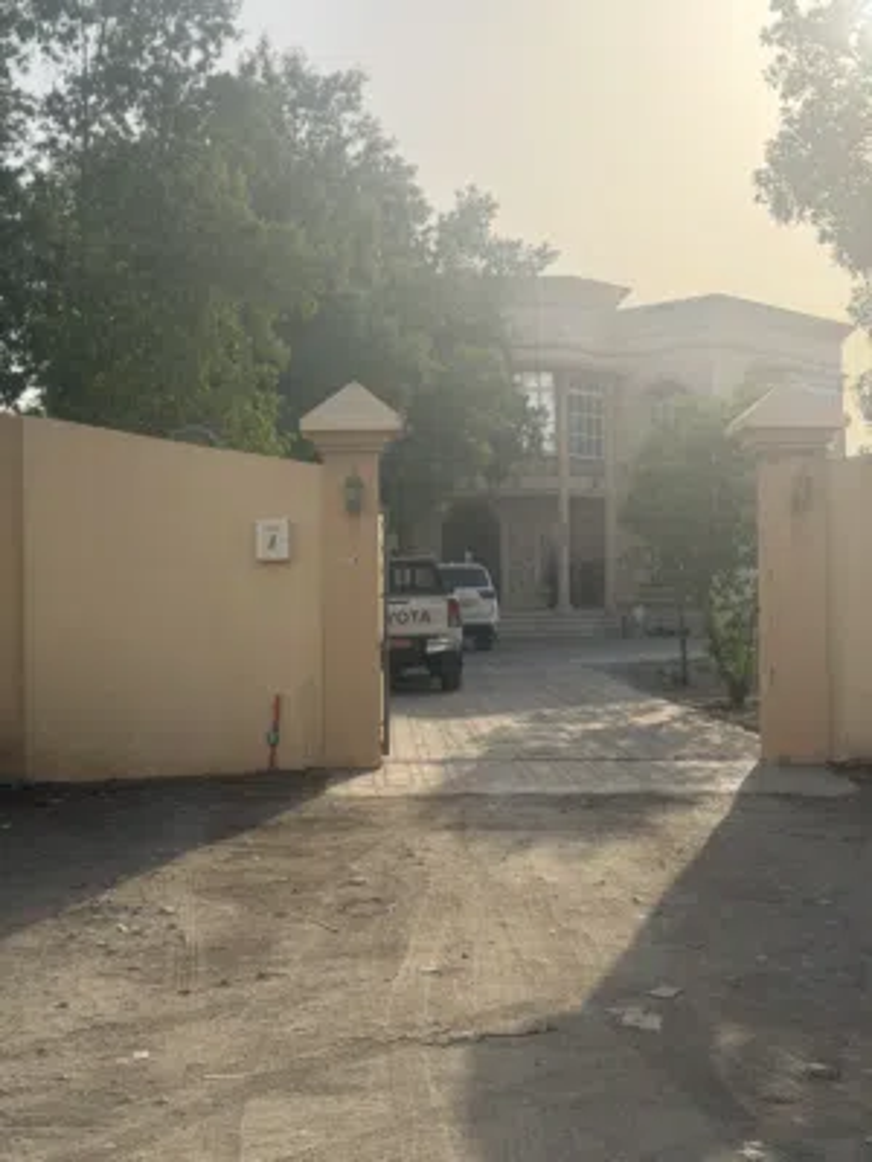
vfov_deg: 39.7
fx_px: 1612
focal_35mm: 48
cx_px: 436
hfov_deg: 30.3
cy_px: 581
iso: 100
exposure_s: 1/6024
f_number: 1.78
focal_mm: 6.76
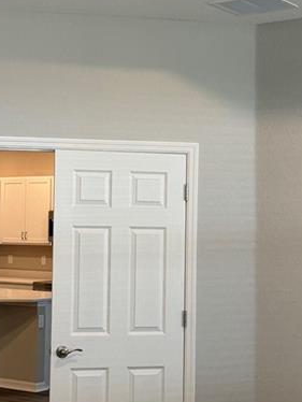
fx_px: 895
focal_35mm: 77
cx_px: 131
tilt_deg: +2.6
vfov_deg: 25.3
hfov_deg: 19.2
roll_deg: -1.6
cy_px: 203
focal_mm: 6.76
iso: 160
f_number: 1.78
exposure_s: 1/120
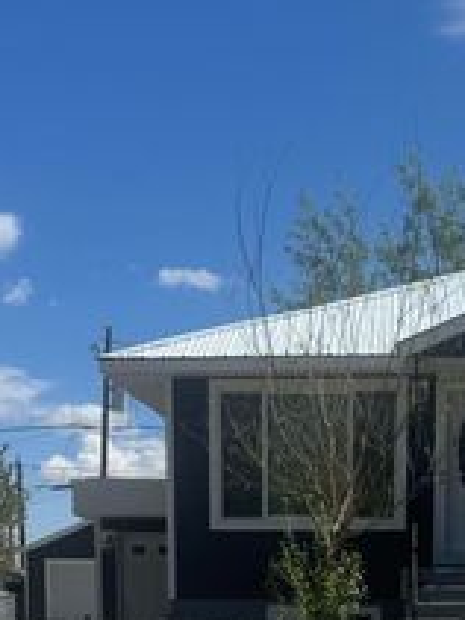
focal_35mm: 76
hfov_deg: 19.3
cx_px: 306
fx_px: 1363
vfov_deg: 23.2
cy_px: 768
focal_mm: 6.76
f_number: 1.78
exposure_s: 1/5814
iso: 80
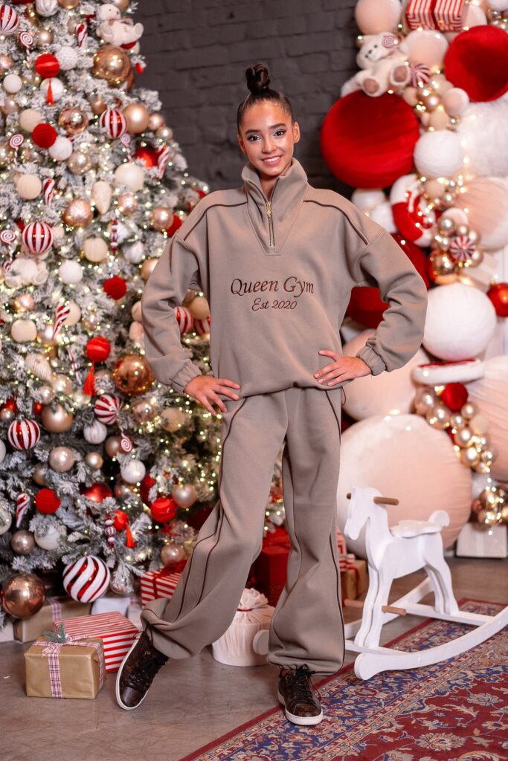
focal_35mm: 55
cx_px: 254
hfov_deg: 24.6
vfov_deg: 36.2
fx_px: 1164
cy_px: 380
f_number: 2
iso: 640
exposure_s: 1/100
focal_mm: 55
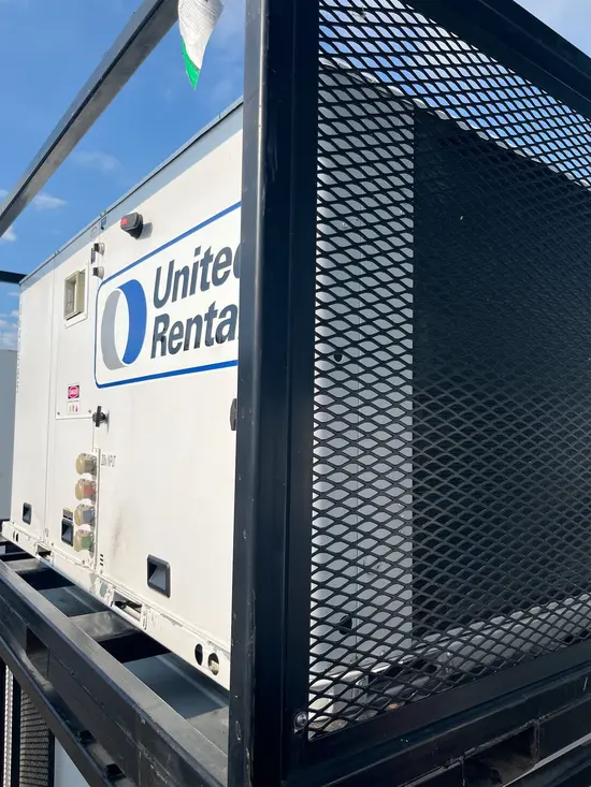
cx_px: 296
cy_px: 394
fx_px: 592
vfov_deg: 67.3
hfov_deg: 53.1
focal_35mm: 26
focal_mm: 5.1
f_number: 1.6
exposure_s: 1/5076
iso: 50
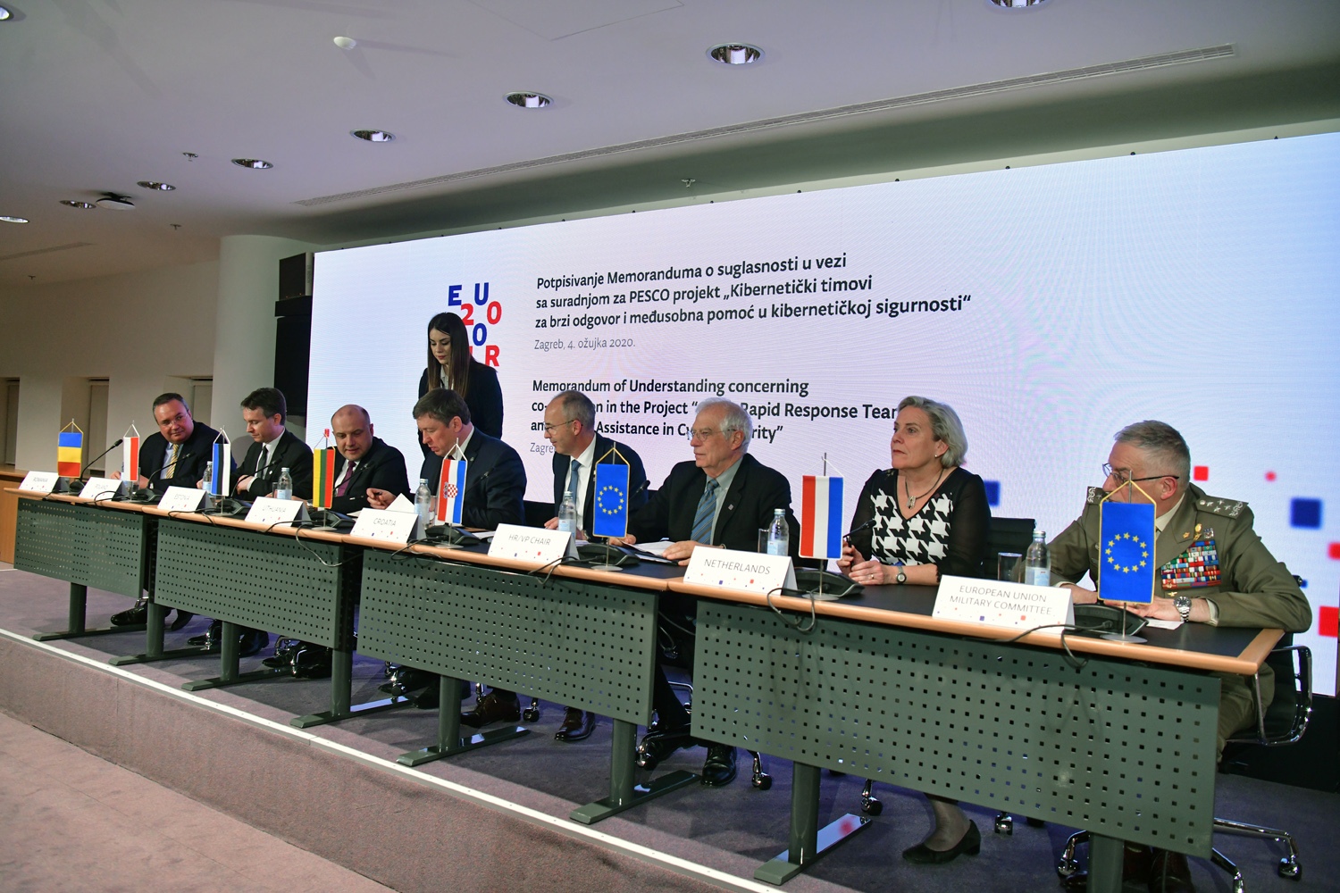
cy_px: 446
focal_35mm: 29
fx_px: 1079
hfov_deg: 63.7
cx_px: 670
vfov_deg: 45.0
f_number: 3.5
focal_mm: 29
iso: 1600
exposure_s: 1/200
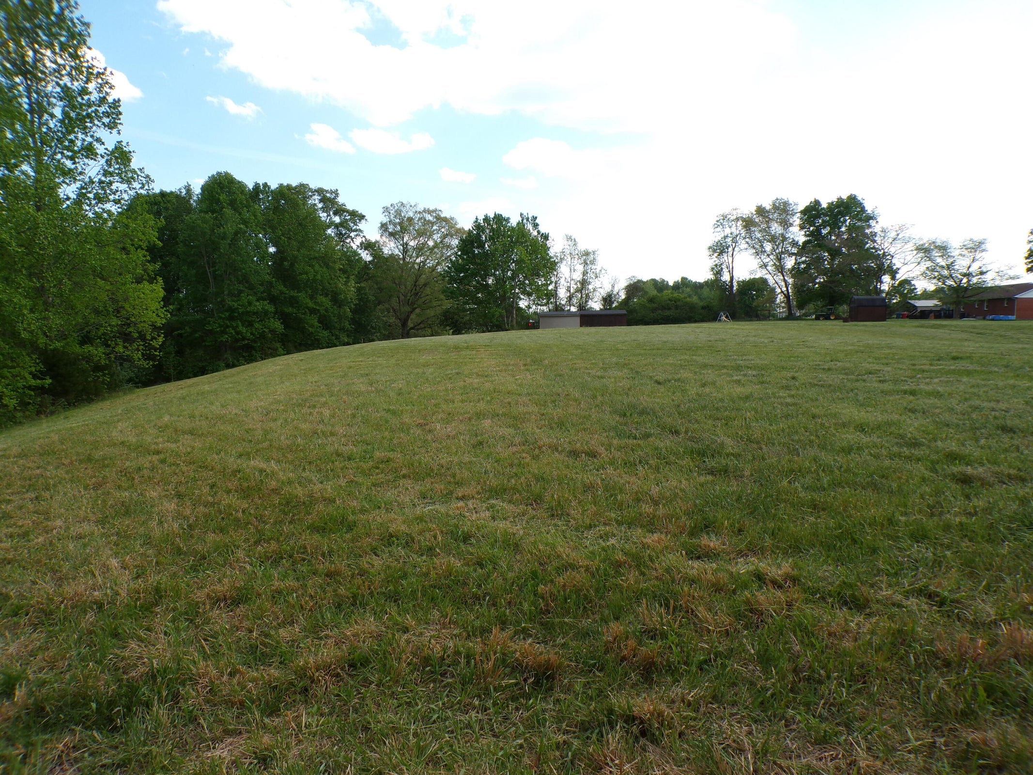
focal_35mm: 24
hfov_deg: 71.6
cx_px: 516
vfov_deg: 56.8
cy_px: 388
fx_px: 716
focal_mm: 4.3
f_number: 4.4
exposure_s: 1/320
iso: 100
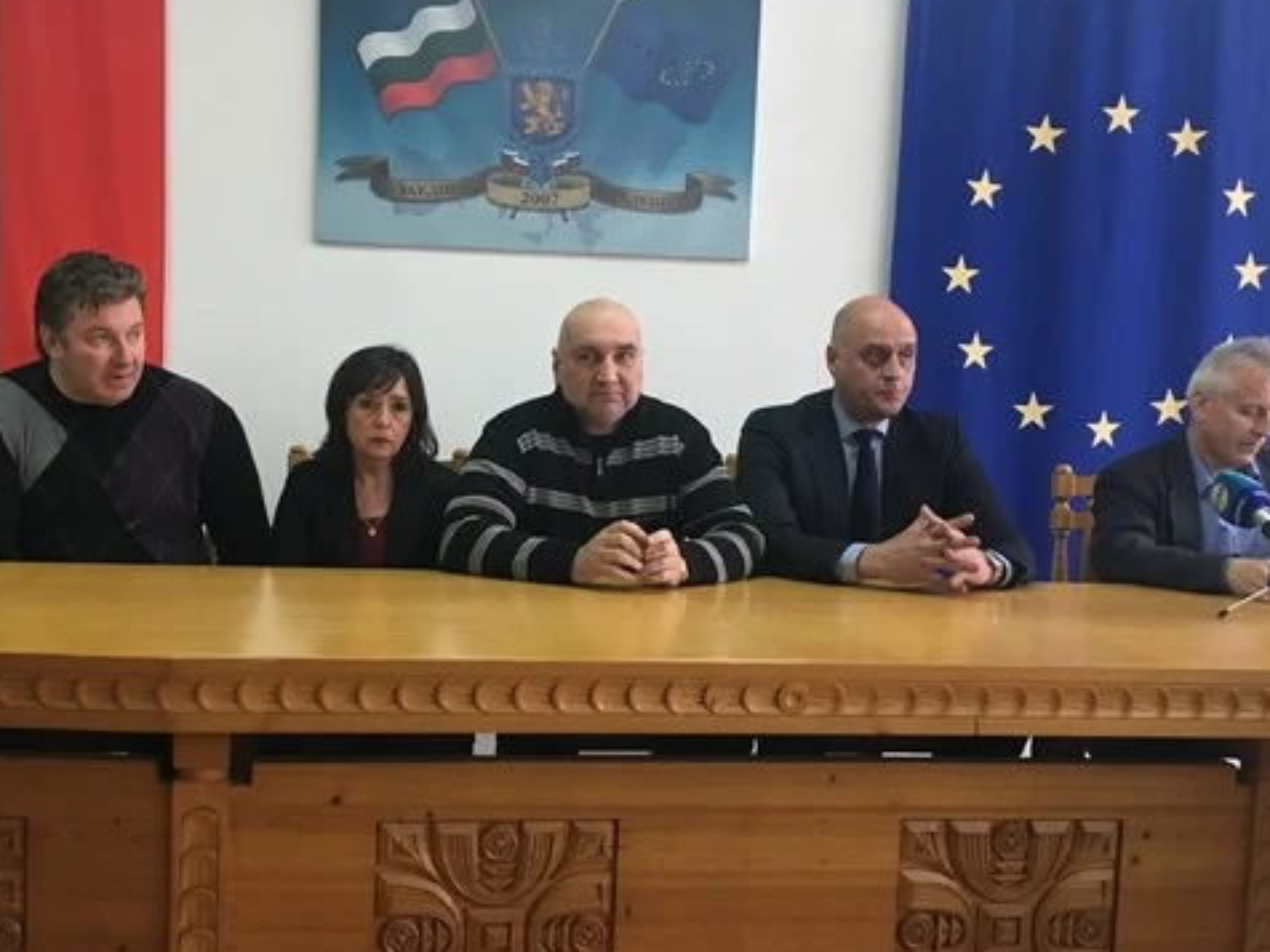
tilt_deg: -4.0
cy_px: 517
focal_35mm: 39
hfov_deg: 47.7
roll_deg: -2.1
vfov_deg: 36.8
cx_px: 536
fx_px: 1431
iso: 160
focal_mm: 4.15
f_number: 2.2
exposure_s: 1/33
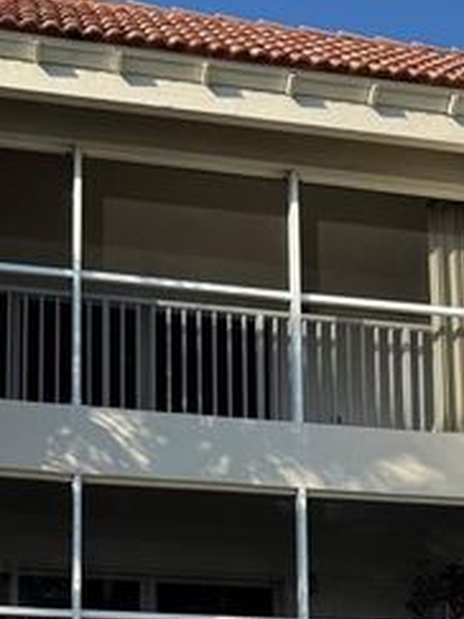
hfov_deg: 22.2
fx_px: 1181
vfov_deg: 26.3
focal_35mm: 66
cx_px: 227
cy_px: 732
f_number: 1.78
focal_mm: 6.76
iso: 80
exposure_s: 1/3584
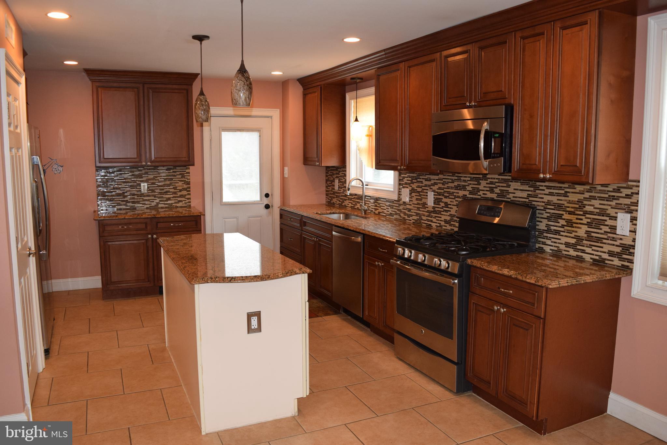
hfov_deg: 67.4
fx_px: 500
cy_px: 222
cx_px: 334
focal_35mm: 27
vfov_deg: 47.9
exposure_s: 1/100
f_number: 5
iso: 800
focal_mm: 18
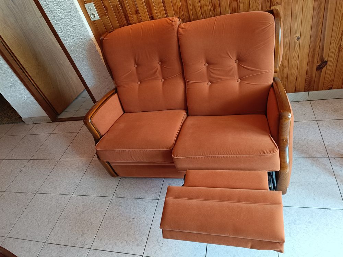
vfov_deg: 56.8
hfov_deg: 71.6
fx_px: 238
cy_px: 128
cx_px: 172
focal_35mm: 24
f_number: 1.88
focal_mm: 5.59
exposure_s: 1/33.3
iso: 519
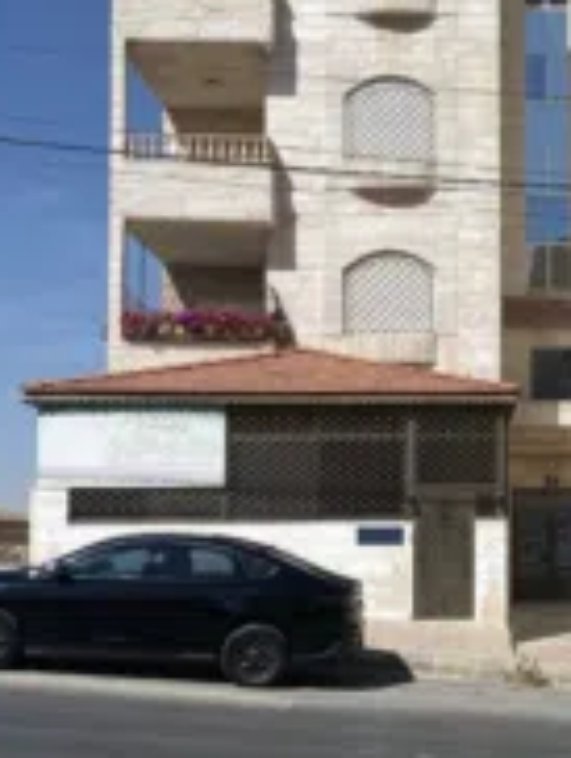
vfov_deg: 33.6
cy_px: 479
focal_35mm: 57
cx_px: 500
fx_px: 1251
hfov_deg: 25.0
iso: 32
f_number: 1.8
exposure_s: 1/6061
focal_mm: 4.25
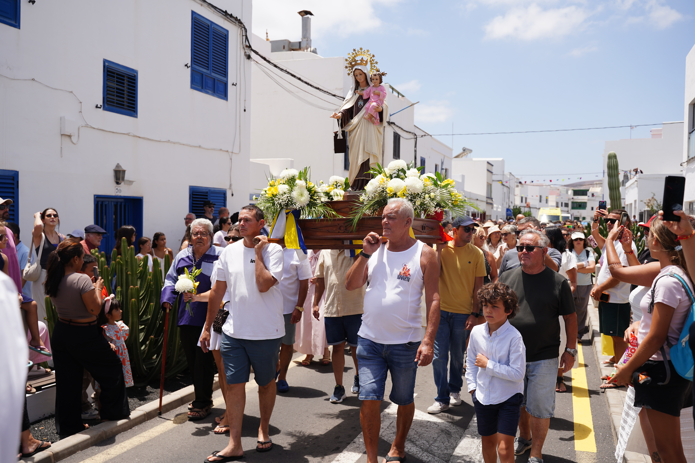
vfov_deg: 38.9
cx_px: 348
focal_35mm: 34
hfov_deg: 55.8
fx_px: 656
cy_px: 232
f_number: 4
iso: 160
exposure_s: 1/1600
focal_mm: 34
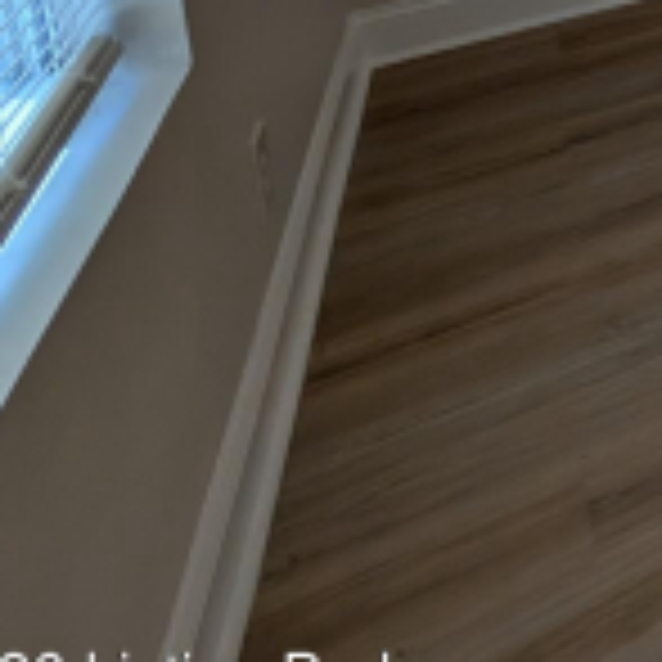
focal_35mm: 48
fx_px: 1039
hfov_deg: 18.6
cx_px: 1369
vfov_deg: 25.7
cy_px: -347
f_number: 1.7
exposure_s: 1/120
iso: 69
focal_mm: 2.02
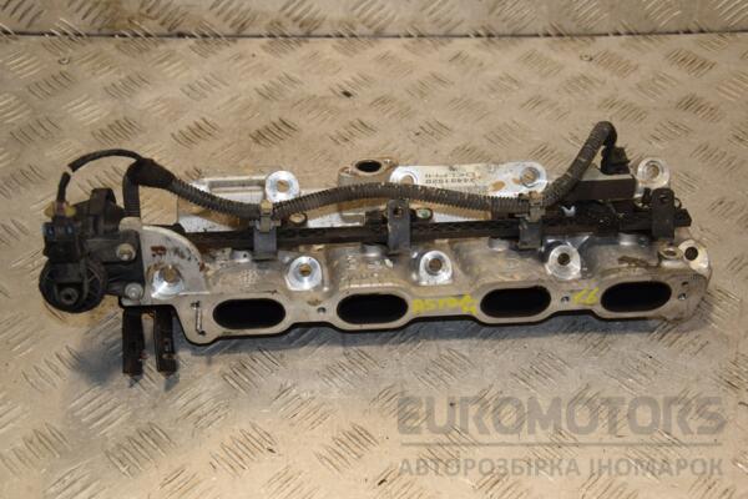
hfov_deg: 35.1
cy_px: 250
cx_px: 374
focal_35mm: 57
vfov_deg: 23.8
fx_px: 1184
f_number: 6.3
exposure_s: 1/200
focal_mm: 38
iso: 800
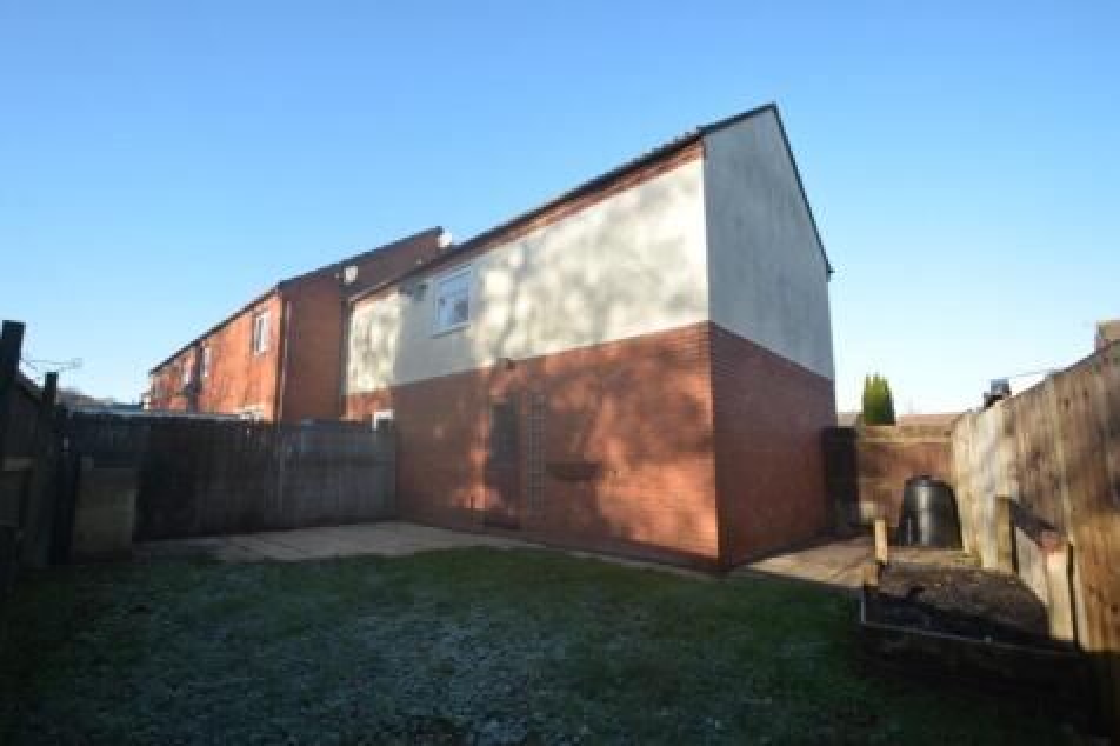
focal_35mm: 15
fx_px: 466
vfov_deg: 77.3
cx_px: 560
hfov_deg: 100.4
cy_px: 373
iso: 400
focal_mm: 10
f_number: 10
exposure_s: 1/200
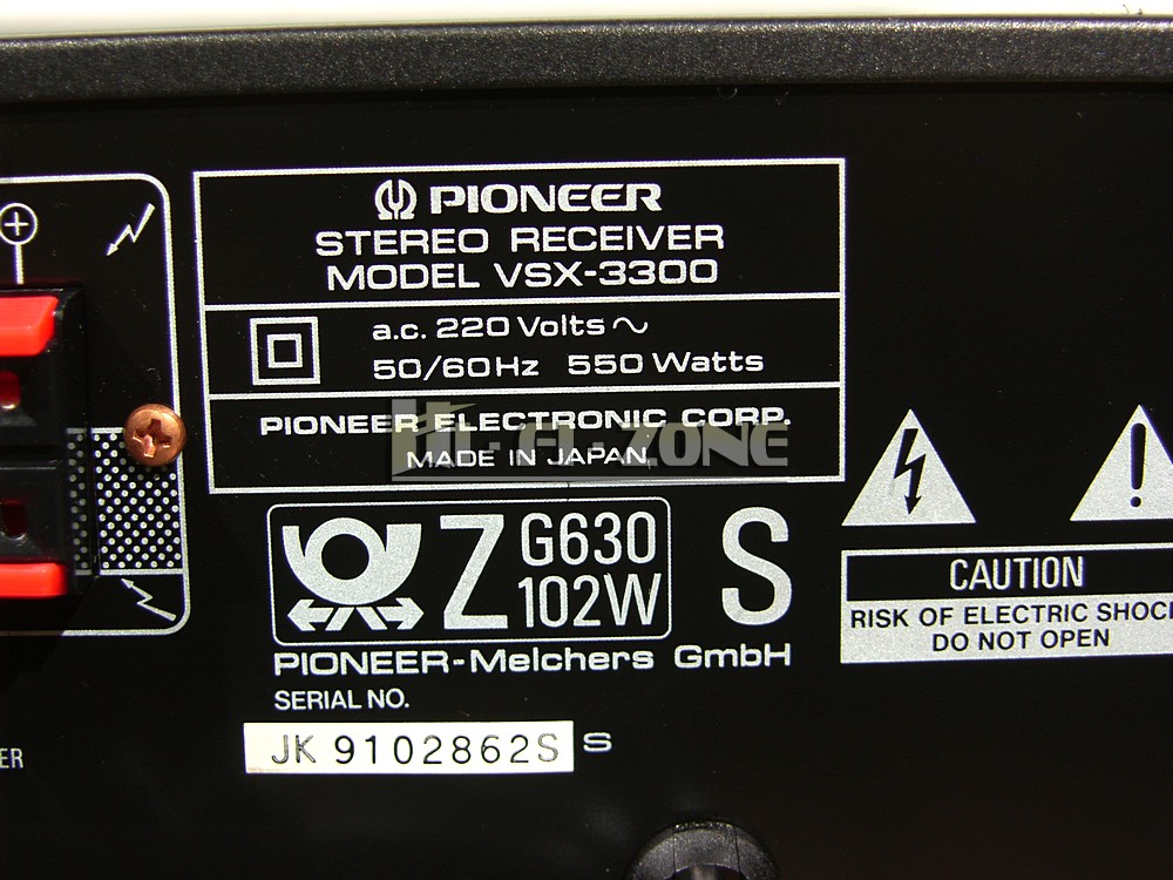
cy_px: 440
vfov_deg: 22.6
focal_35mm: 65
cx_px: 586
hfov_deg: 29.8
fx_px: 2203
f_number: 2.8
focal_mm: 16.7
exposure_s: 1/60
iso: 50
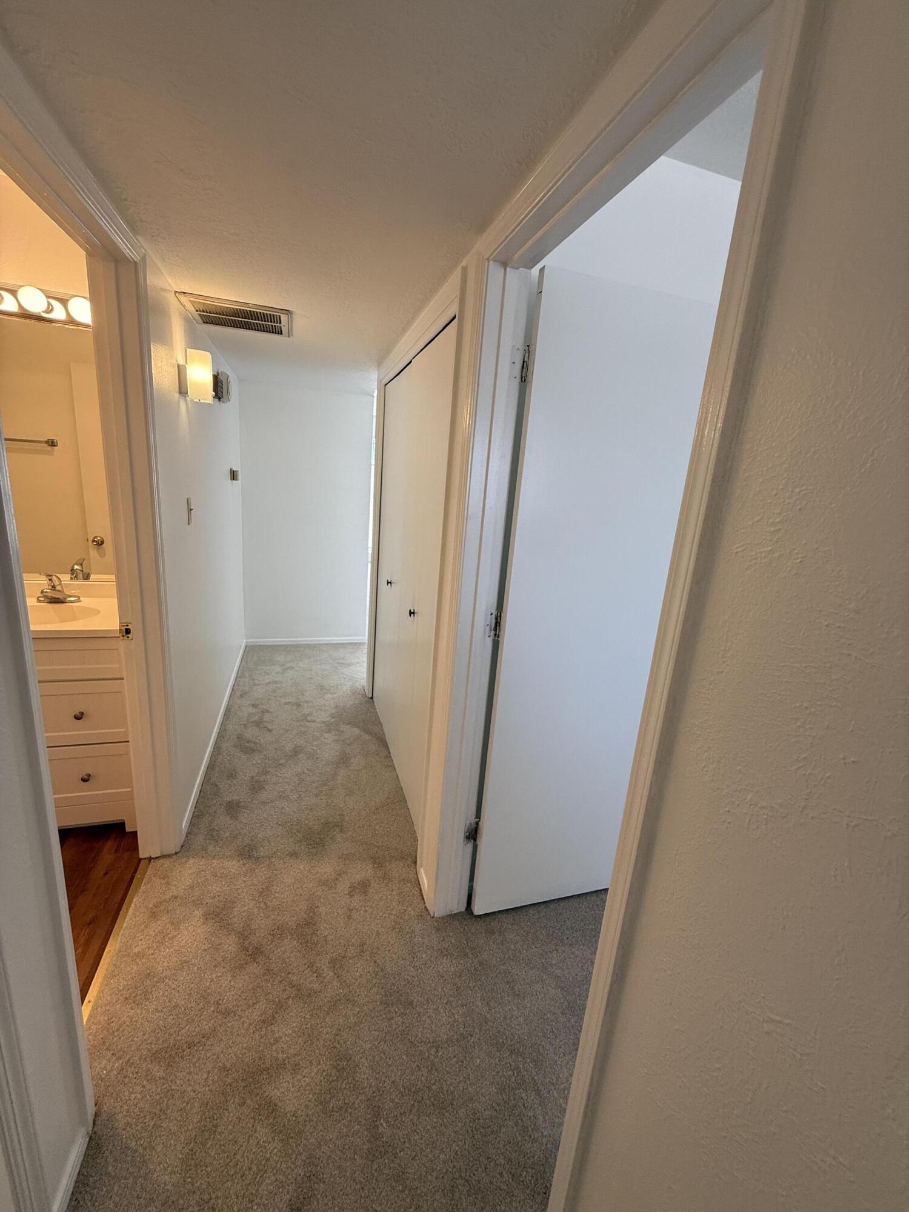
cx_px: 454
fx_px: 490
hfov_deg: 85.7
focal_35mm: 14
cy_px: 606
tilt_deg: -13.6
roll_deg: -4.8
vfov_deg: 102.1
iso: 125
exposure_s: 1/120
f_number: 2.2
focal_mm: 2.22
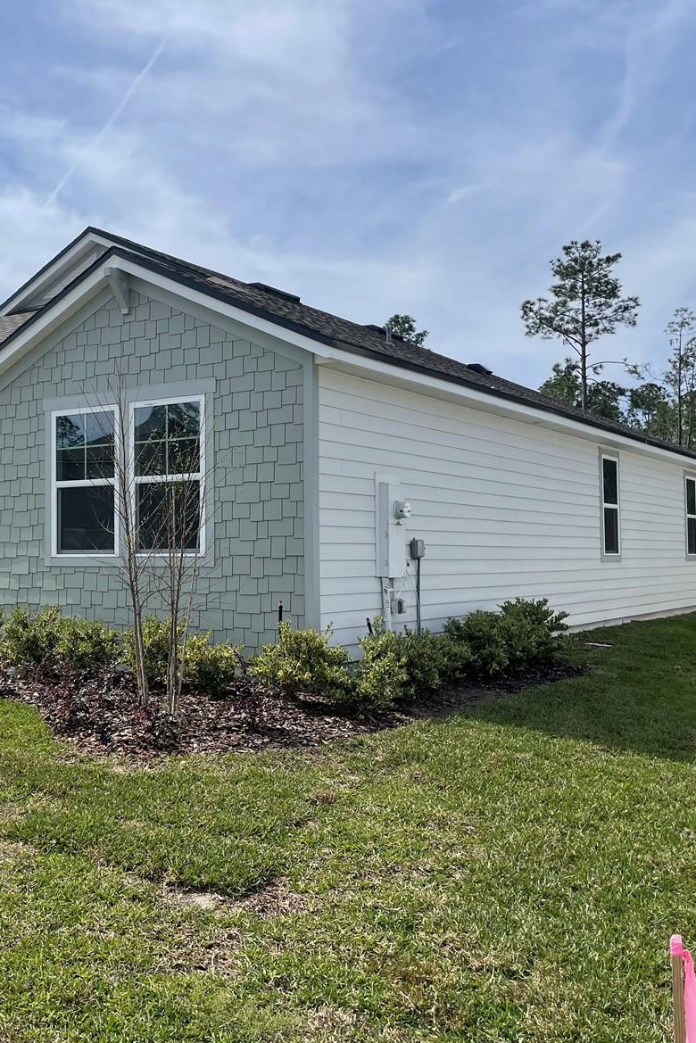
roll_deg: +0.2
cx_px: 140
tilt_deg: +2.1
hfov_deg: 34.8
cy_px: 526
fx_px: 1072
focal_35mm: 37
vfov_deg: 51.9
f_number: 1.6
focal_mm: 4.2
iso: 32
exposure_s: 1/5556
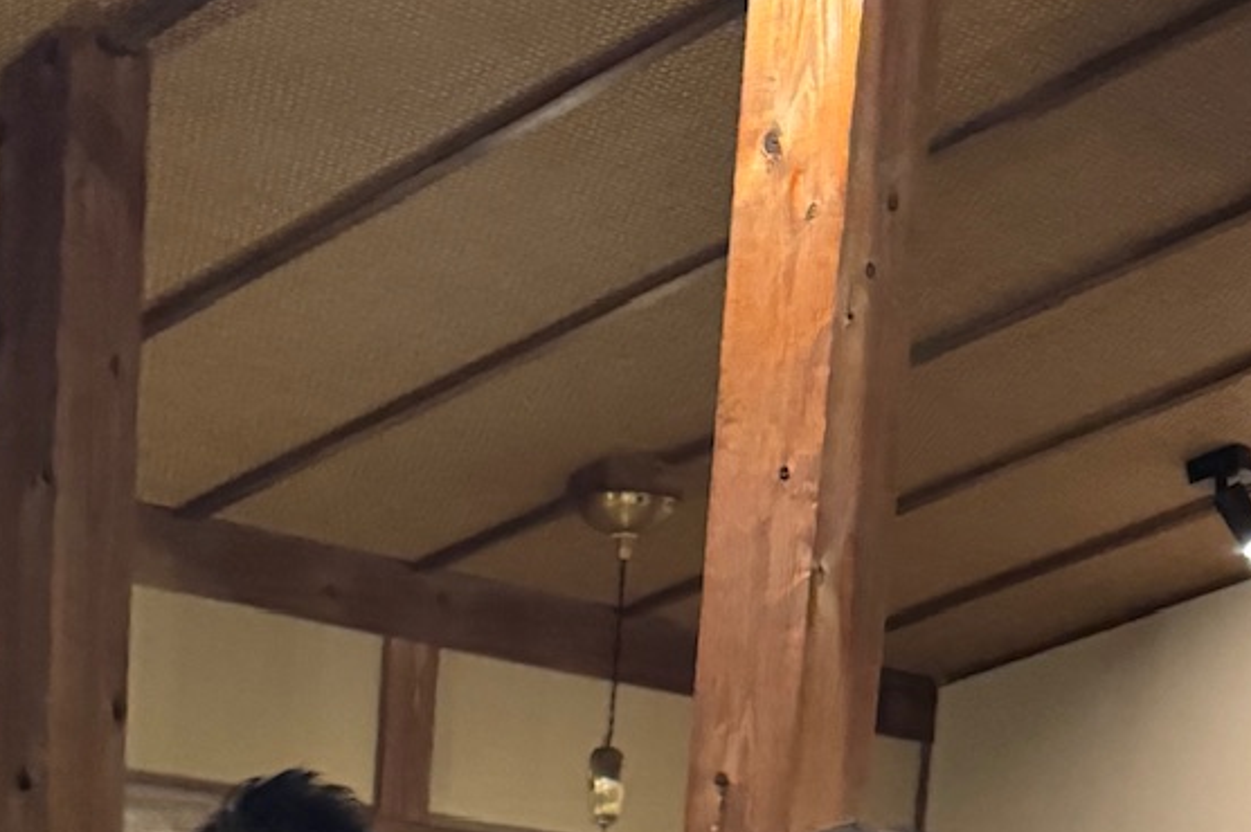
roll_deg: -3.1
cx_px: 272
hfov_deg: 21.9
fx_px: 3195
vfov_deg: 12.3
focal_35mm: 92
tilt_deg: -12.9
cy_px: 1891
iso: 800
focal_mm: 6.76
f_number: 1.78
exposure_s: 1/30
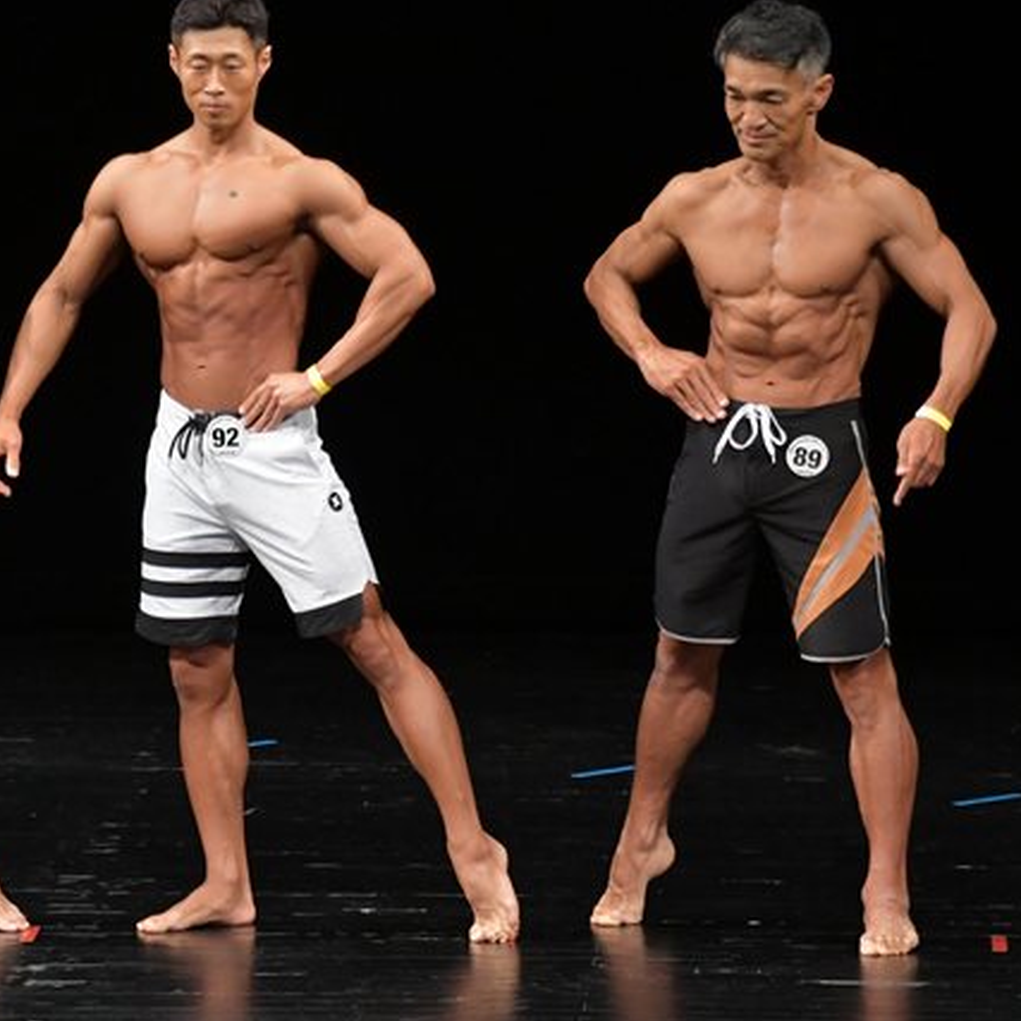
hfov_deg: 4.7
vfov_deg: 4.7
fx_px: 12347
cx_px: 216
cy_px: 500
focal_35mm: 370
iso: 3200
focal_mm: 160
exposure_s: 1/400
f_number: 5.6
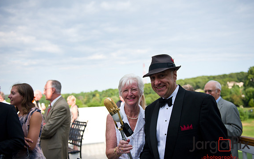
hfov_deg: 58.1
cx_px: 127
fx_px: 228
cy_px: 81
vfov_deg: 38.3
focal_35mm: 33
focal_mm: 32
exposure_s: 1/2500
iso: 400
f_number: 3.2
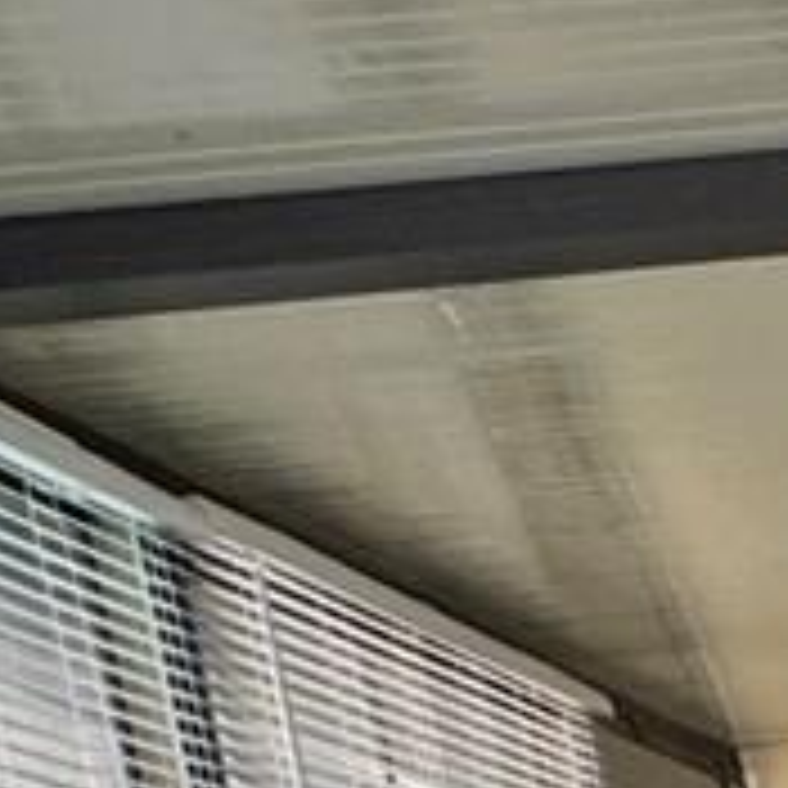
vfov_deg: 11.1
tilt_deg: -19.3
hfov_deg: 11.1
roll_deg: +0.4
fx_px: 2910
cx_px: 2220
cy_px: 2233
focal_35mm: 113
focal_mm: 2.22
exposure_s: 1/60
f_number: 2.2
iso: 200
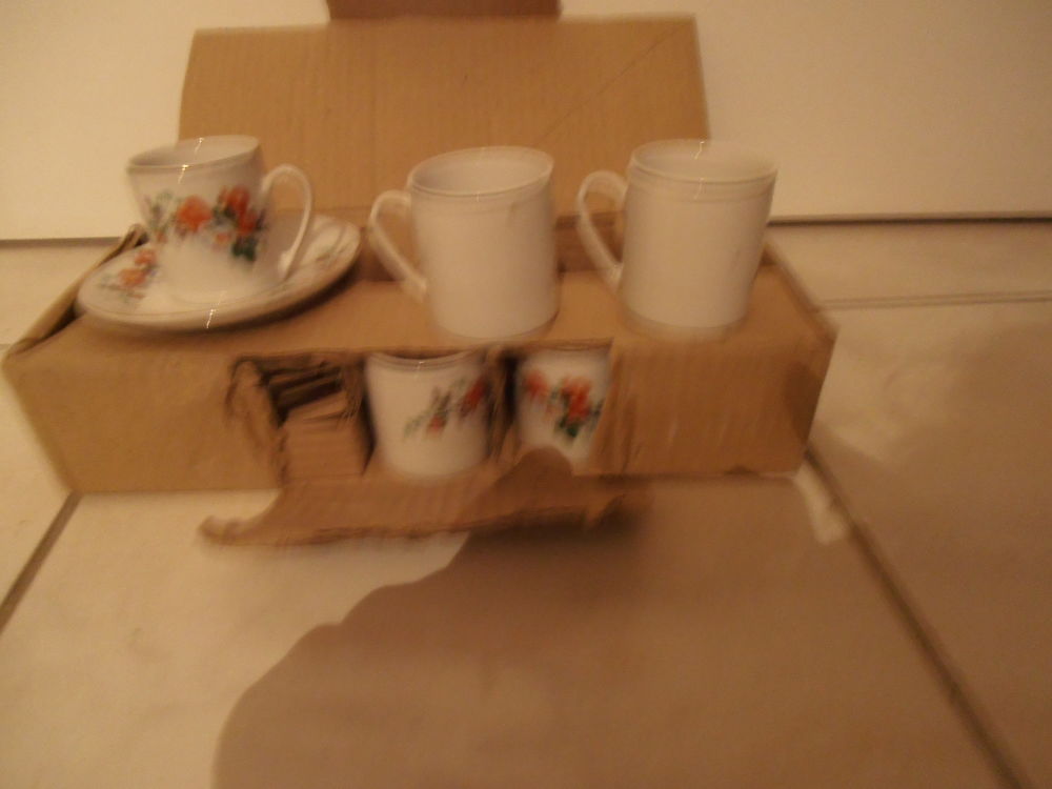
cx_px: 526
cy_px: 394
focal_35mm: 24
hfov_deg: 71.6
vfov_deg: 56.8
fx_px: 729
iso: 400
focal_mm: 4.2
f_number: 3
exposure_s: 1/2
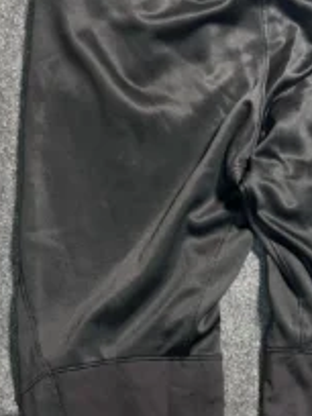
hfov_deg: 21.3
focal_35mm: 68
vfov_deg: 28.0
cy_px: 327
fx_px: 817
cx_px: 255
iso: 500
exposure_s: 1/50
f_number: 1.5
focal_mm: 5.7
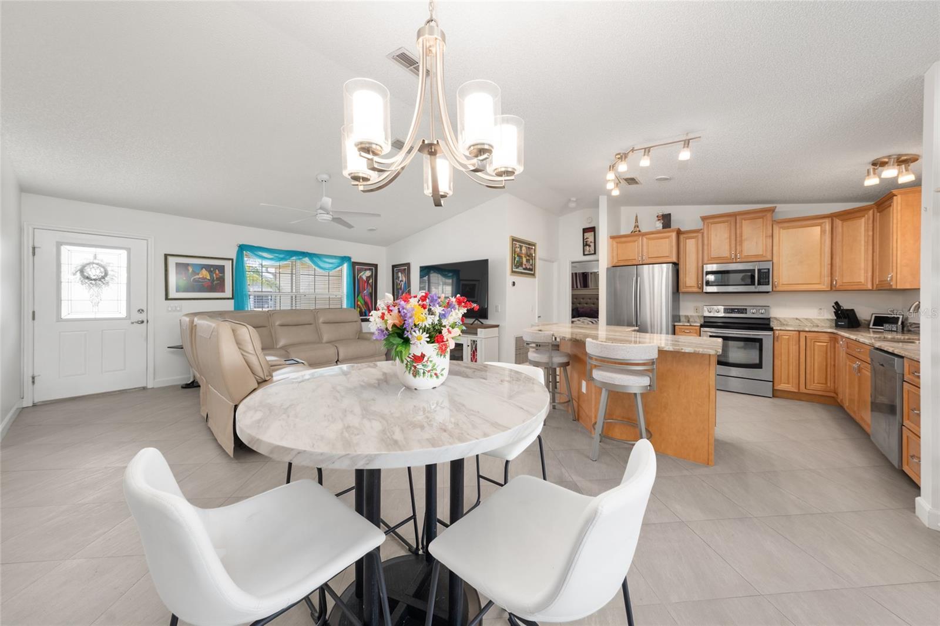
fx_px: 313
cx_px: 470
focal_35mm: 12
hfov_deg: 112.6
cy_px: 313
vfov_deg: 90.0
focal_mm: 12
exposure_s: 1/5
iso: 125
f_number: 7.1
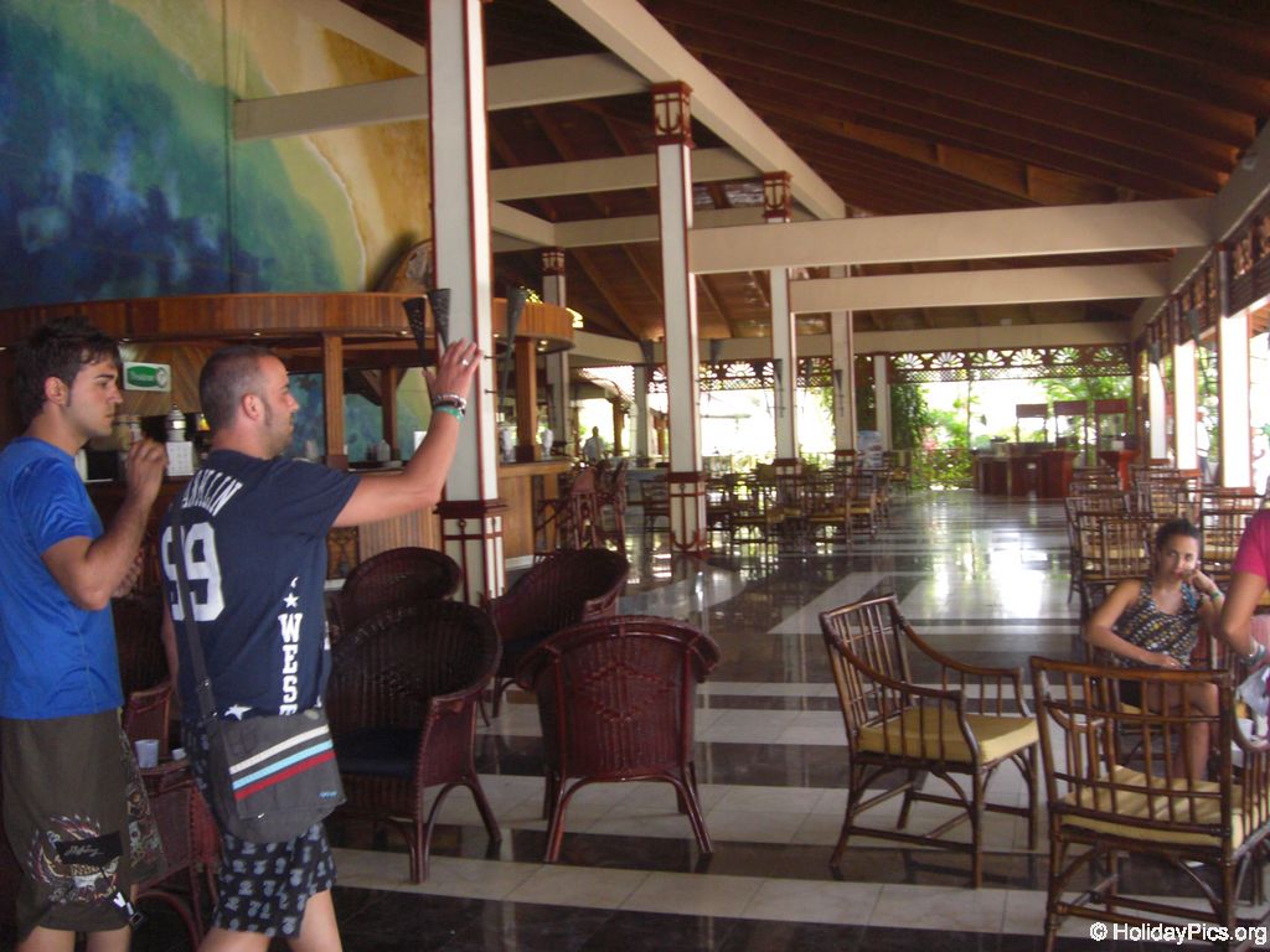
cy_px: 476
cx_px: 635
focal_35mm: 38
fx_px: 1394
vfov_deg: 37.7
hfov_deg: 49.0
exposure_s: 1/60
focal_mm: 6.2
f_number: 2.7
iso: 200
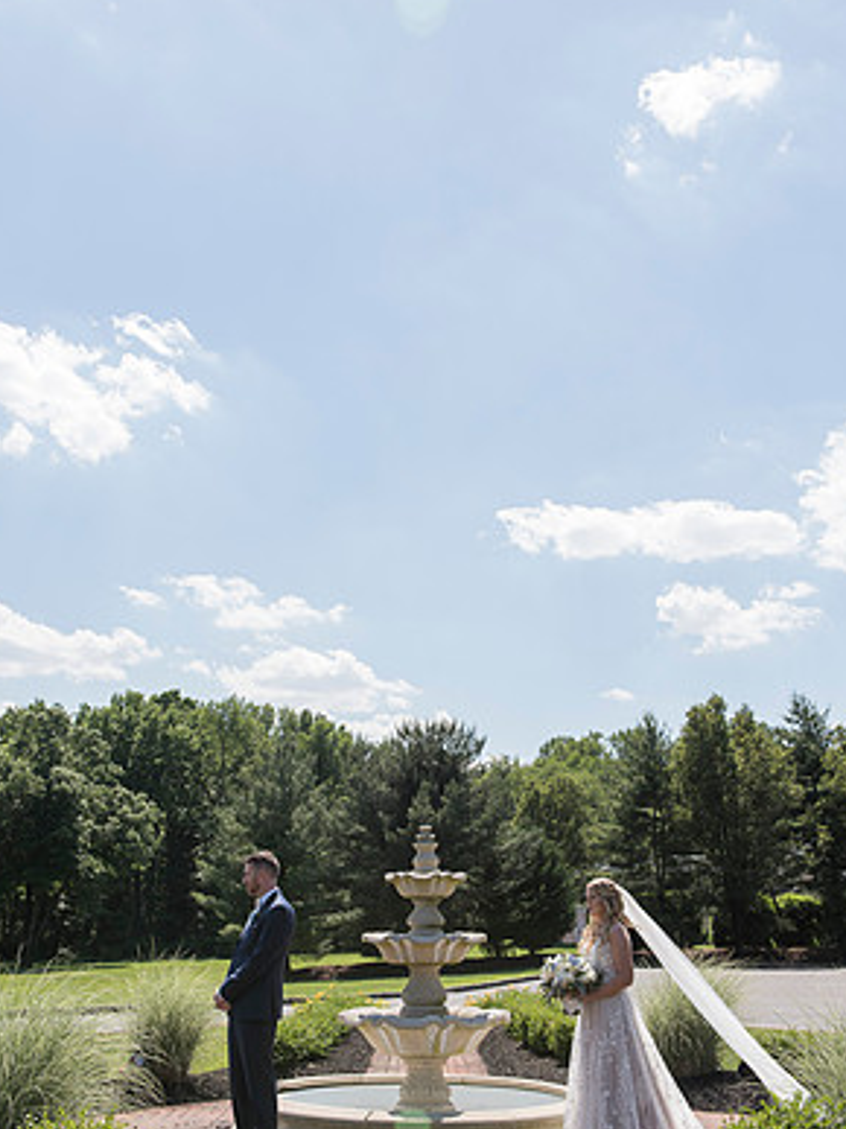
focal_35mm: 38
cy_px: 613
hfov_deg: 37.7
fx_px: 1239
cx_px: 417
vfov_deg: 48.9
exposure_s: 1/1000
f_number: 6.3
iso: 400
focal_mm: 34
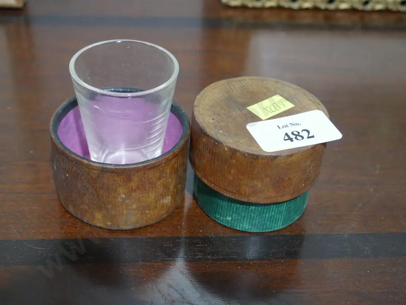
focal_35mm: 52
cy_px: 152
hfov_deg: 36.8
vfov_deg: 28.1
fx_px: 610
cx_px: 203
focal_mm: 26
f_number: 5.3
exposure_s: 1/60
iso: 1250
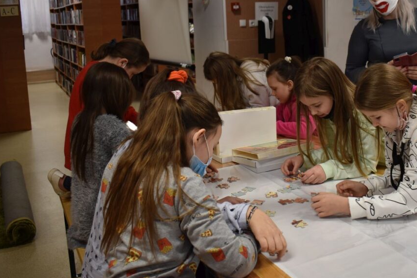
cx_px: 263
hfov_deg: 46.0
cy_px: 85
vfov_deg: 31.5
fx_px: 486
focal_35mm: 42
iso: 400
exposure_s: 1/60
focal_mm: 20
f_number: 4
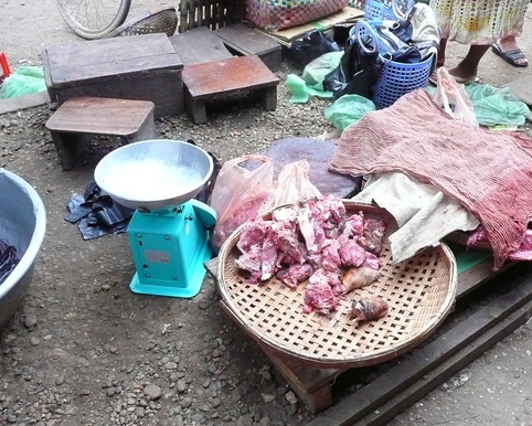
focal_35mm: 34
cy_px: 226
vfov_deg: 43.4
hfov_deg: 52.6
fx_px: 536
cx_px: 309
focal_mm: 4.6
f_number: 3.3
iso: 400
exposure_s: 1/100
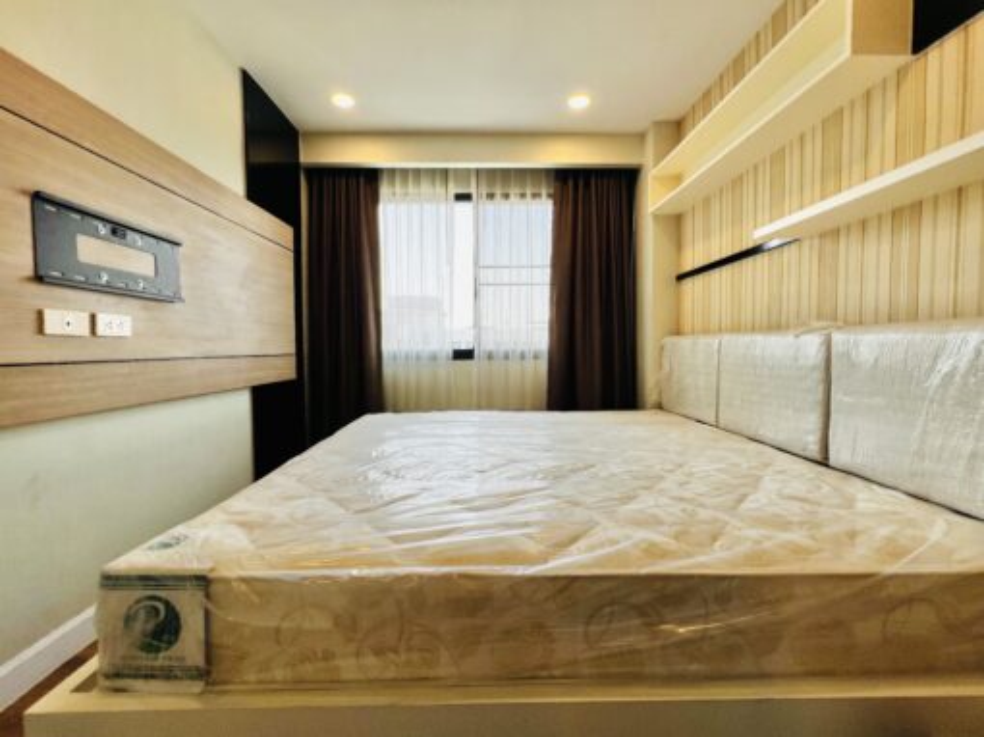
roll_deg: -0.1
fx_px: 369
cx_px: 492
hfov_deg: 106.2
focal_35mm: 13
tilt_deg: -2.8
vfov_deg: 89.9
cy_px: 368
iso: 32
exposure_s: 1/192
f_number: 1.8
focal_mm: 1.57
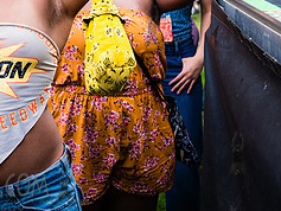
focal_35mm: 121
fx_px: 983
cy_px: -9
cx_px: 19
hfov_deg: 16.0
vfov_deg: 12.1
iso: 1000
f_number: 3.5
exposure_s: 1/500
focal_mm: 38
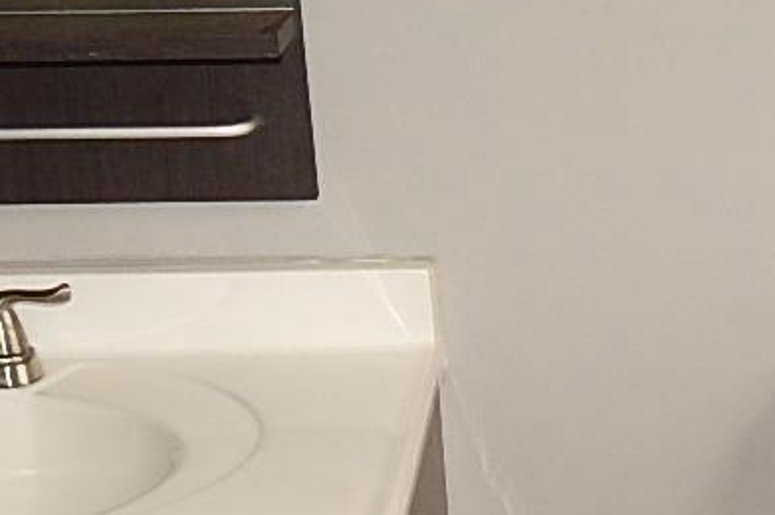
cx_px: 660
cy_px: 913
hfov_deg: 20.5
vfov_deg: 12.7
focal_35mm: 98
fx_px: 2108
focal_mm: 4.1
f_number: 3
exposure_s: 1/30
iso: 200
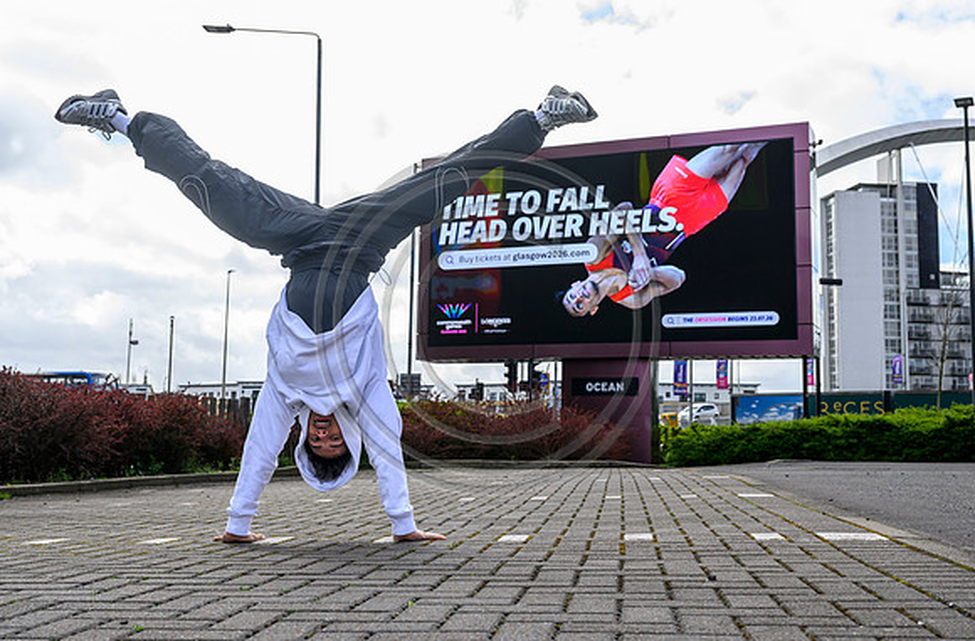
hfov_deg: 47.8
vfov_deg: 32.4
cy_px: 291
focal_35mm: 41
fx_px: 1101
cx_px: 467
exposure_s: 1/1000
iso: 500
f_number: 6.3
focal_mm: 37
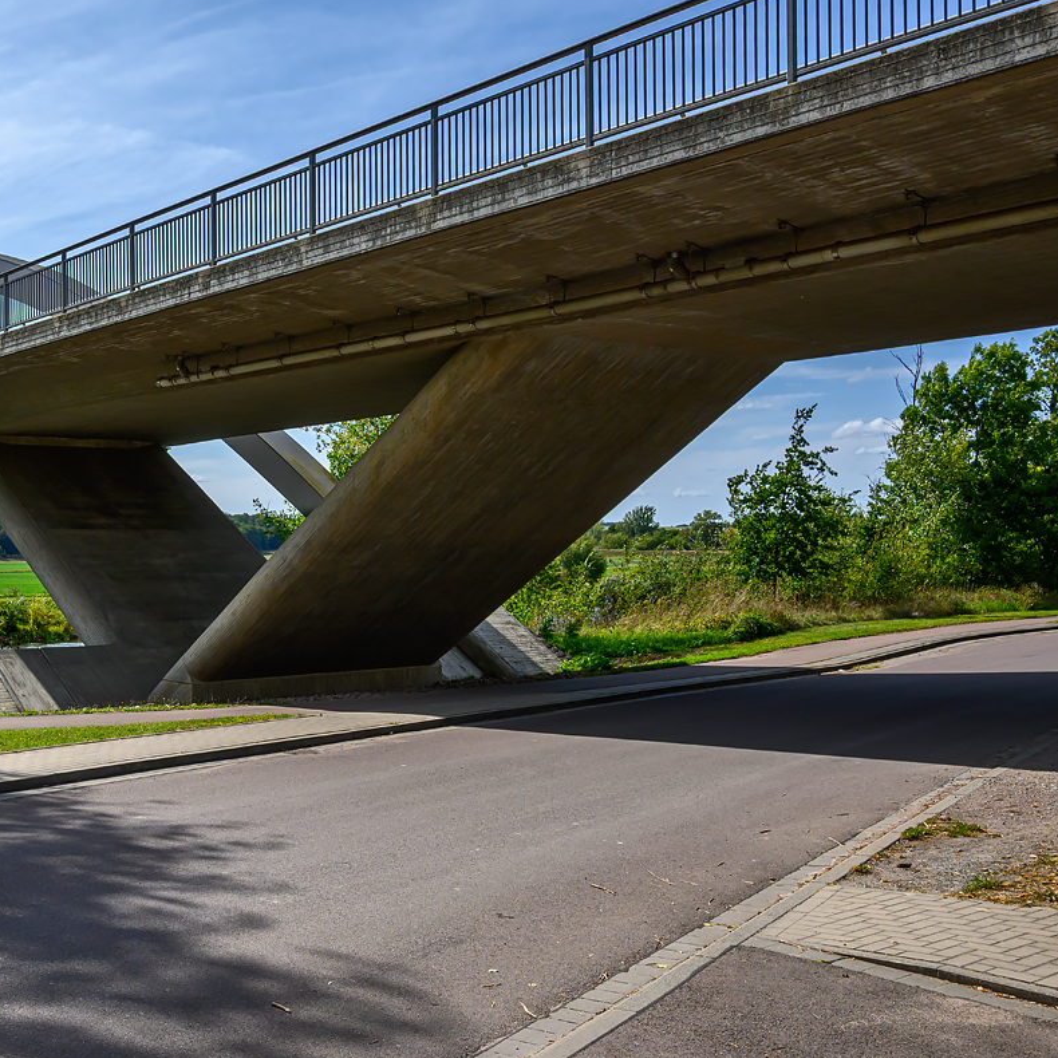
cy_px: 529
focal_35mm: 41
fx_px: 1405
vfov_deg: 41.3
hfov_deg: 40.1
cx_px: 264
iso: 200
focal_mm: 21
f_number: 8
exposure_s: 1/1000
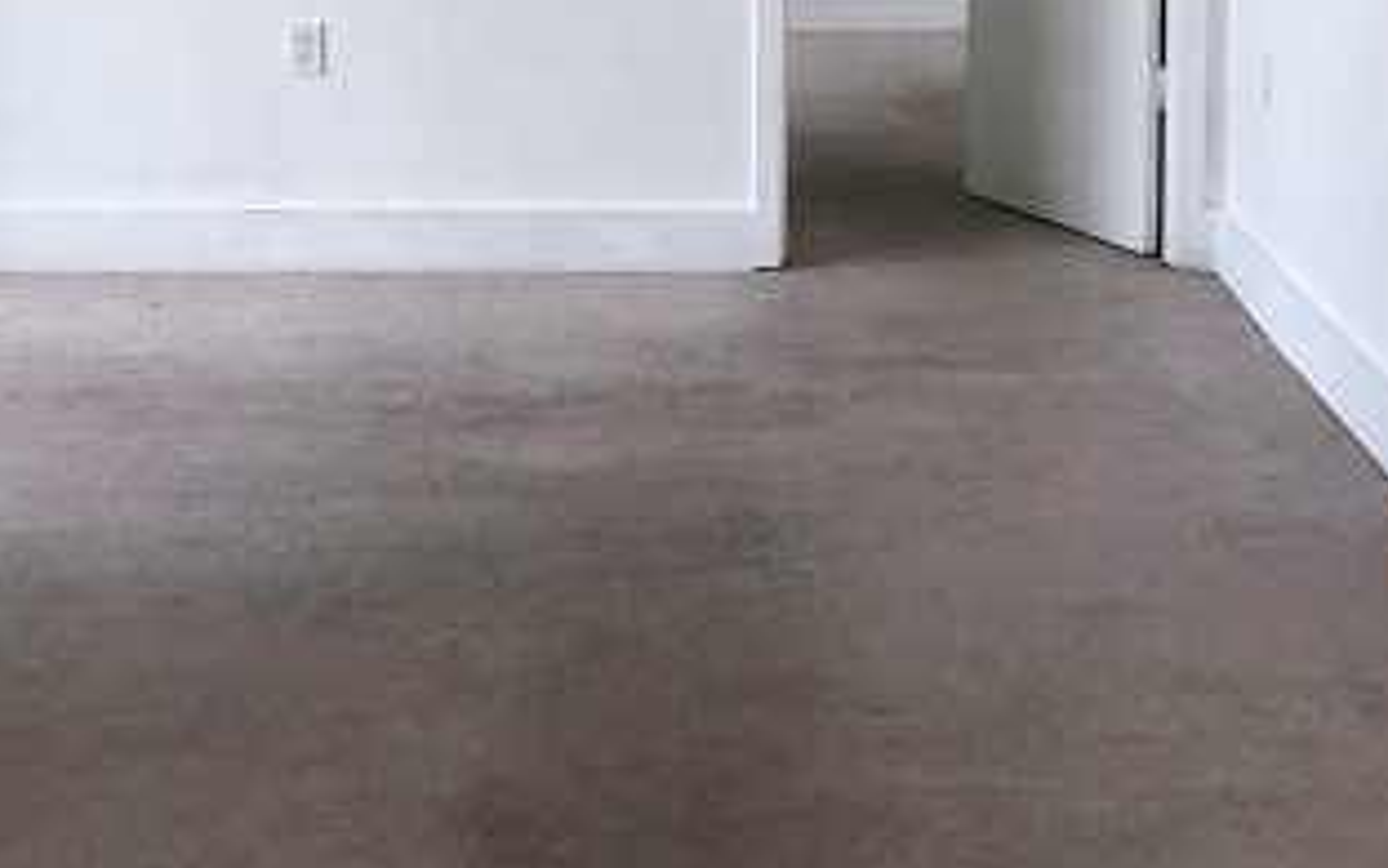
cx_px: 743
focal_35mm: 76
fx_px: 2875
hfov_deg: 27.1
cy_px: -71
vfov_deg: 16.7
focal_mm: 4
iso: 25
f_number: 1.8
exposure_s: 1/120
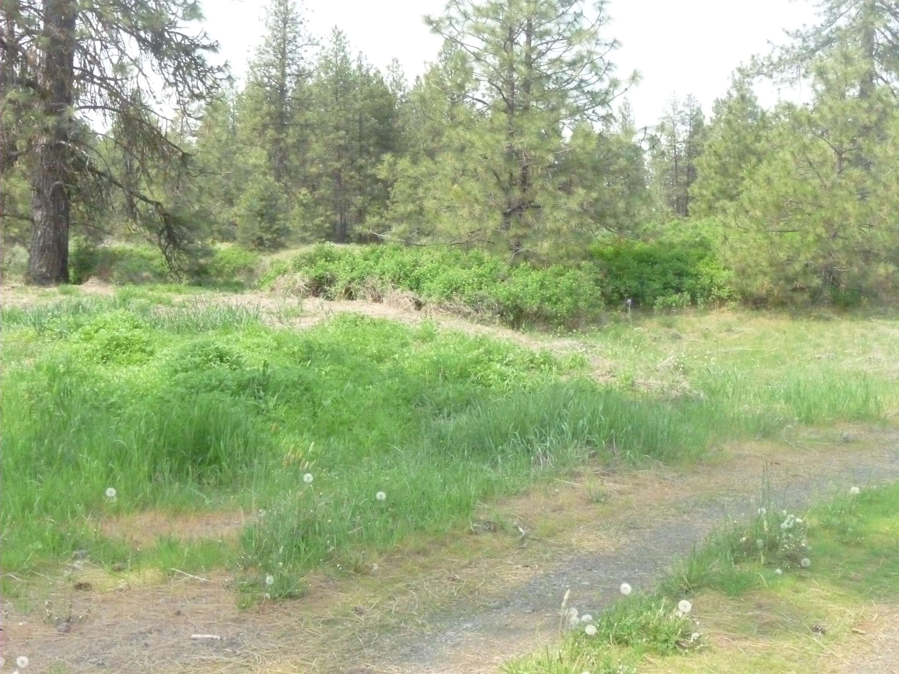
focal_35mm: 62
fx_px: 1610
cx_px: 450
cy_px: 337
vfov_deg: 23.7
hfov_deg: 31.2
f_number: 10
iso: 1600
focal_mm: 10.5
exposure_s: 1/800
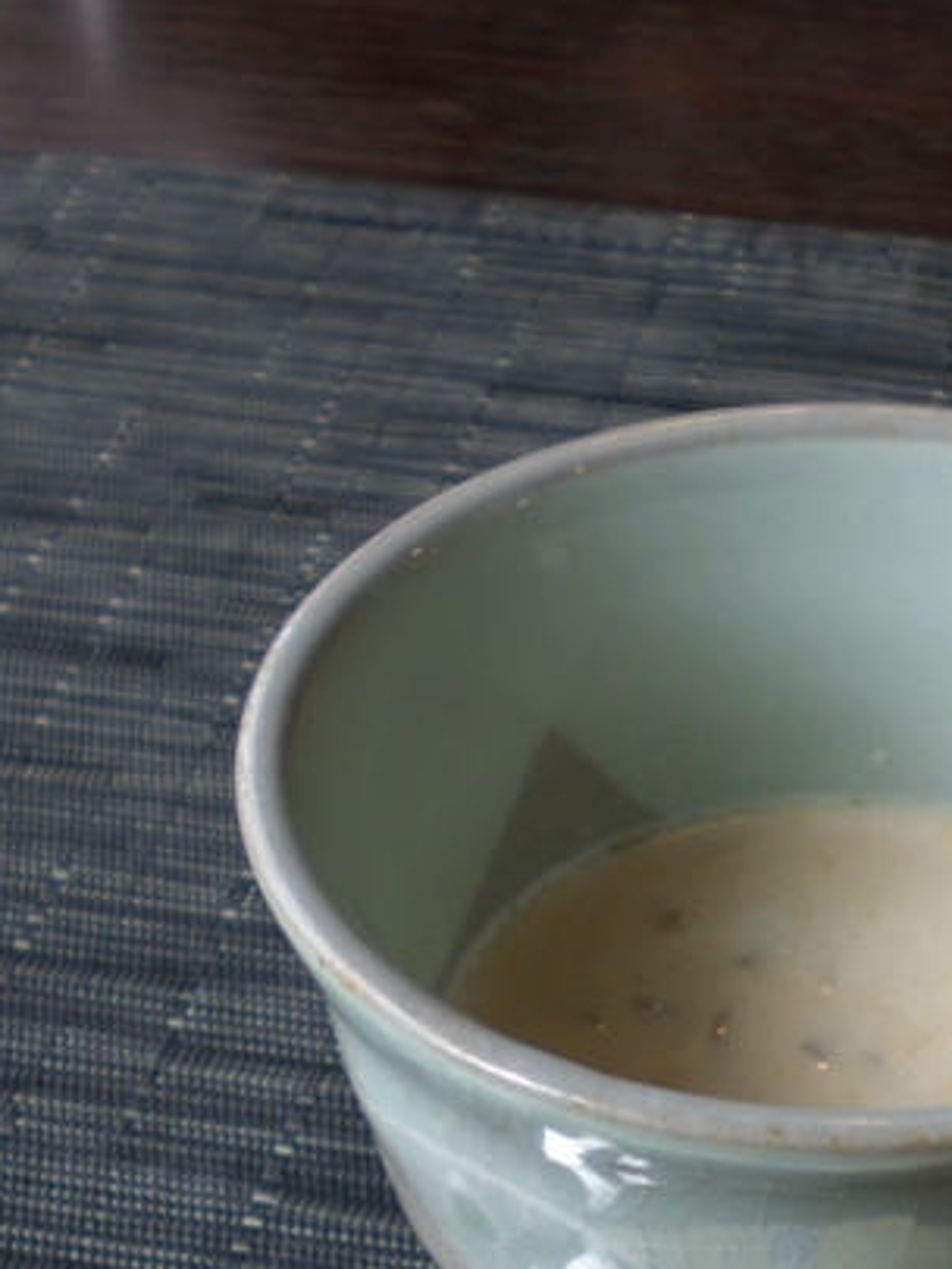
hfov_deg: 19.3
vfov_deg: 25.0
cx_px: 880
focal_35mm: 75
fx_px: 2749
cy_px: 1200
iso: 100
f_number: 3.1
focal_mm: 6.3
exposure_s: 1/80
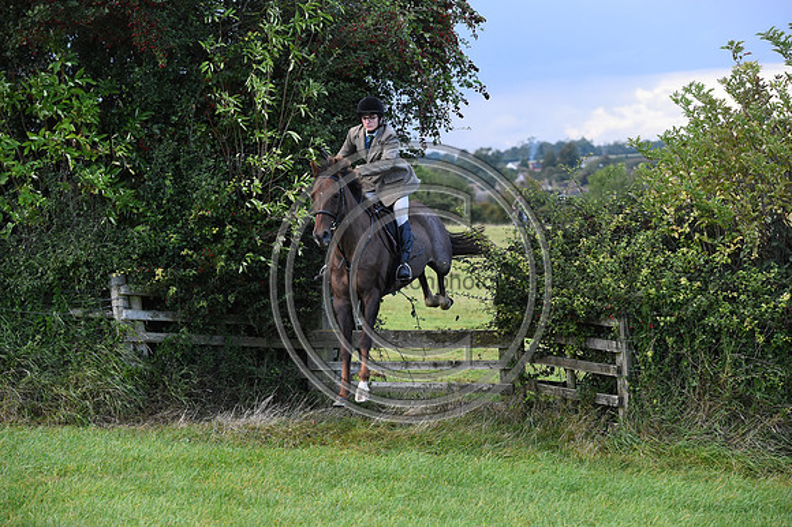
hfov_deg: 15.2
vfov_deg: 10.1
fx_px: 2968
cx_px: 396
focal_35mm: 135
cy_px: 264
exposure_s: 1/1250
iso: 3200
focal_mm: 135
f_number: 5.6
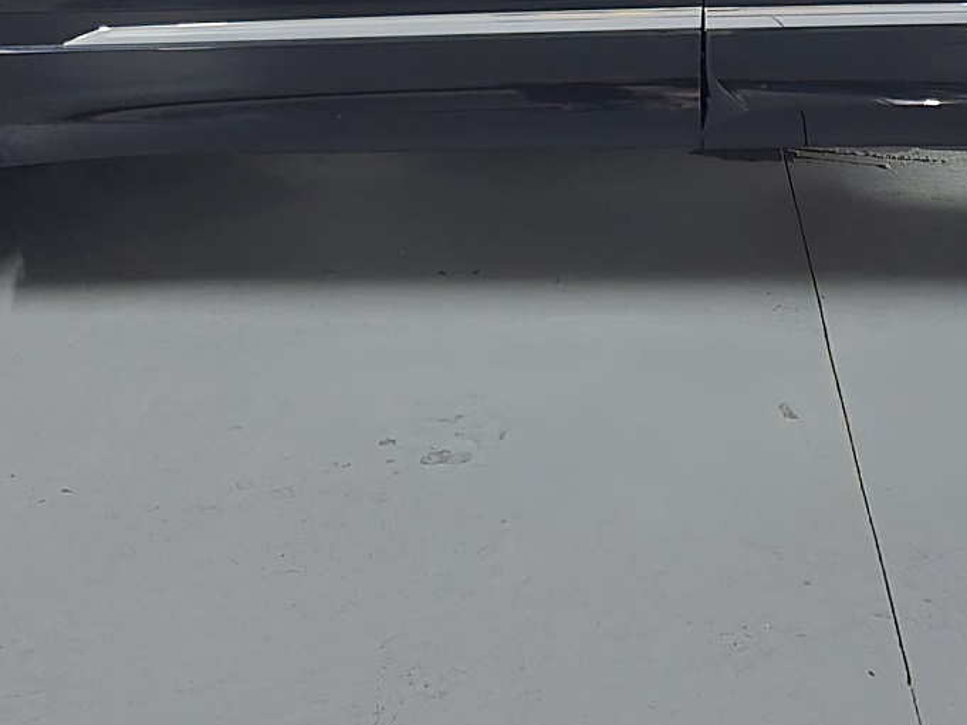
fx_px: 2263
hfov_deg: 23.9
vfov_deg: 16.7
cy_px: -326
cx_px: 682
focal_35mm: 81
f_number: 1.7
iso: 2500
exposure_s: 1/30
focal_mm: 6.3
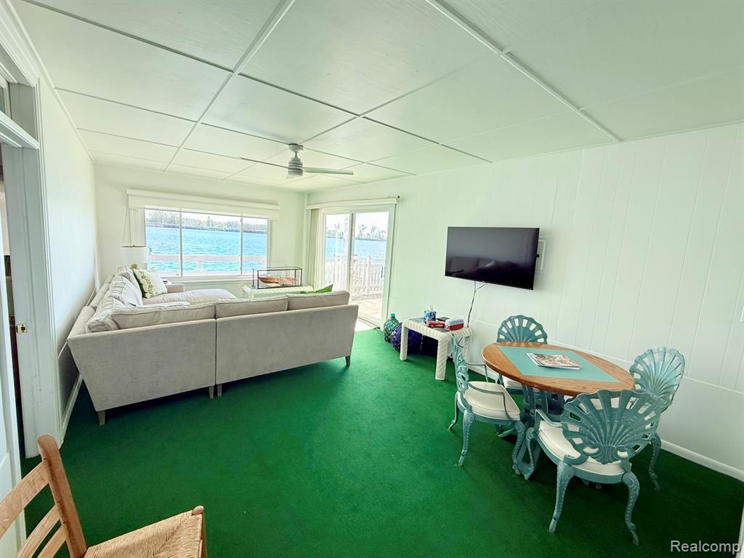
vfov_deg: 85.7
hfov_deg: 102.1
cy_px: 279
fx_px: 301
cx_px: 372
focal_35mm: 14
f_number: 2.2
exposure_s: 1/99
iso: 160
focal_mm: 2.22
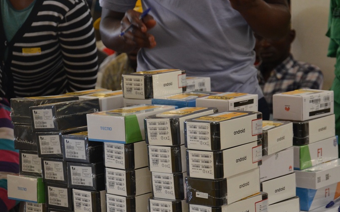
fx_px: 1010
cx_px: 198
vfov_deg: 12.0
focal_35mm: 109
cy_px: 138
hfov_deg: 19.1
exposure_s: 1/100
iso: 1600
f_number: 5
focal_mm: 58
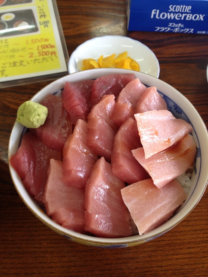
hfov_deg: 40.7
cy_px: 138
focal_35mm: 35
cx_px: 104
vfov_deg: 52.6
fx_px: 280
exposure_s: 1/30
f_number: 2.4
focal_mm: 4.28
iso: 64
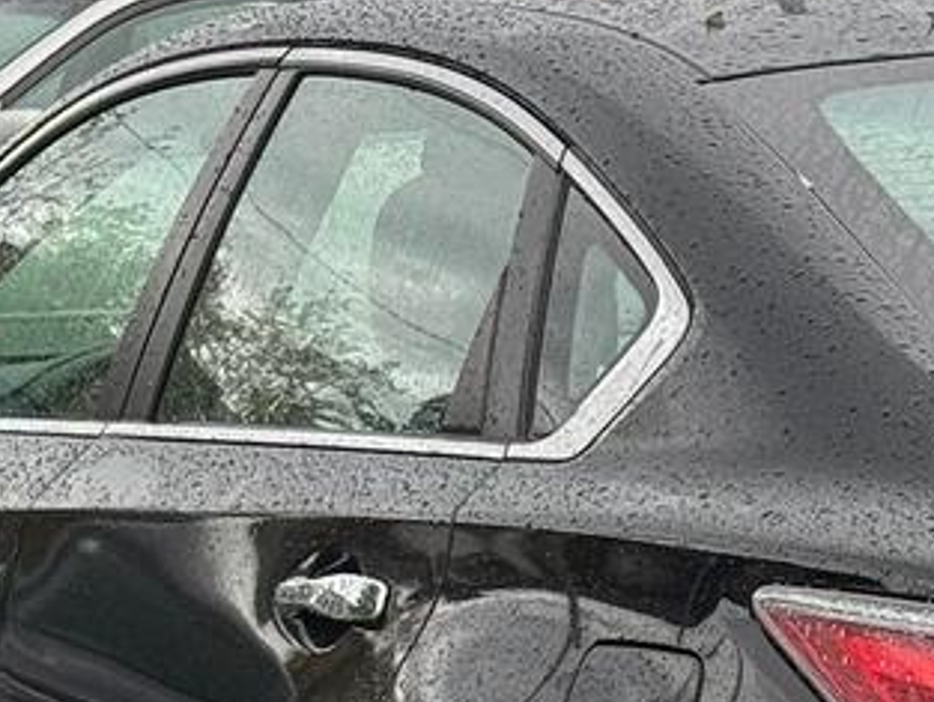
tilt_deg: -5.3
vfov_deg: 7.5
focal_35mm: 196
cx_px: 1071
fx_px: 5290
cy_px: 768
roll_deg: +1.5
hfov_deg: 10.0
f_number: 1.78
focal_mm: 6.76
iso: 50
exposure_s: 1/216
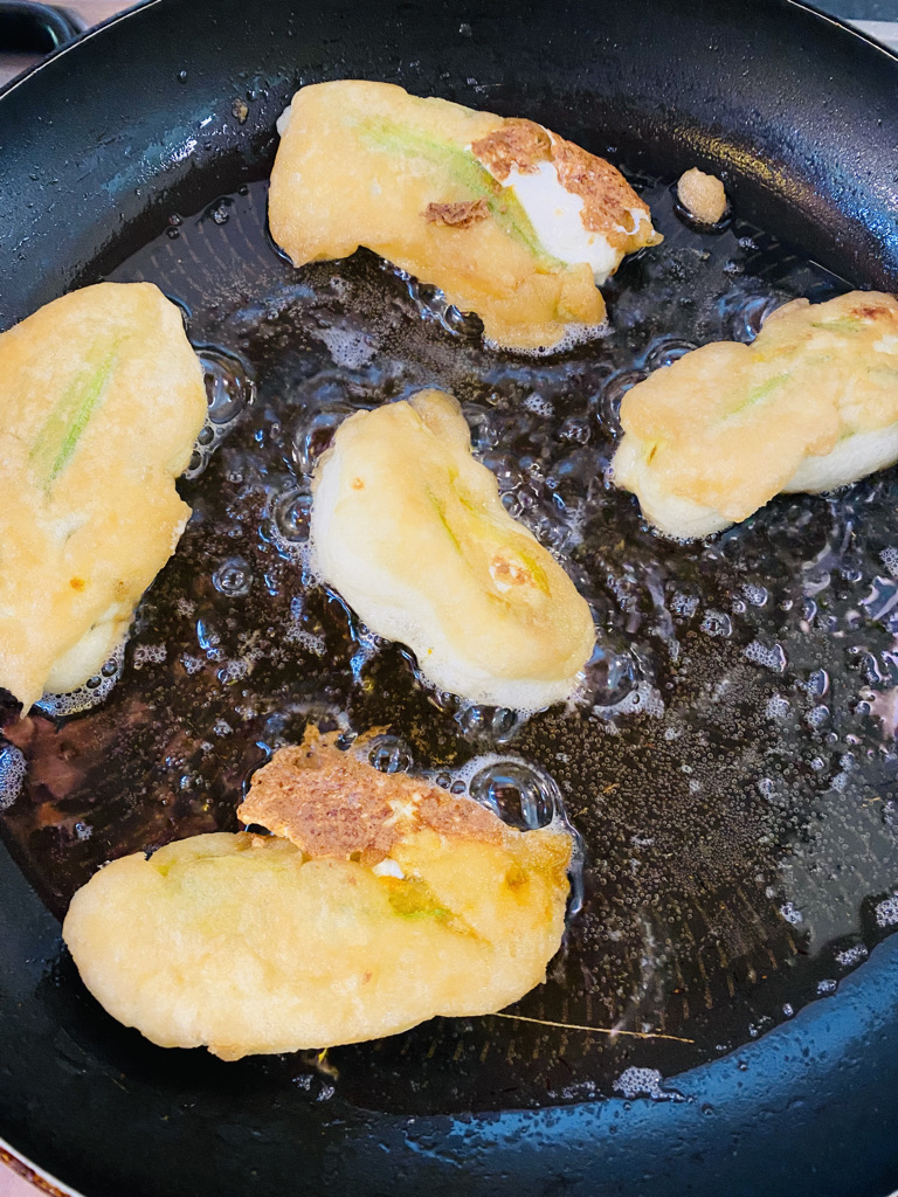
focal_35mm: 26
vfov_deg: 67.3
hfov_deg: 53.1
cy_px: 598
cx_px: 449
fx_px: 899
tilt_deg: -71.0
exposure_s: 1/40
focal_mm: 4.25
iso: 640
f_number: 1.8
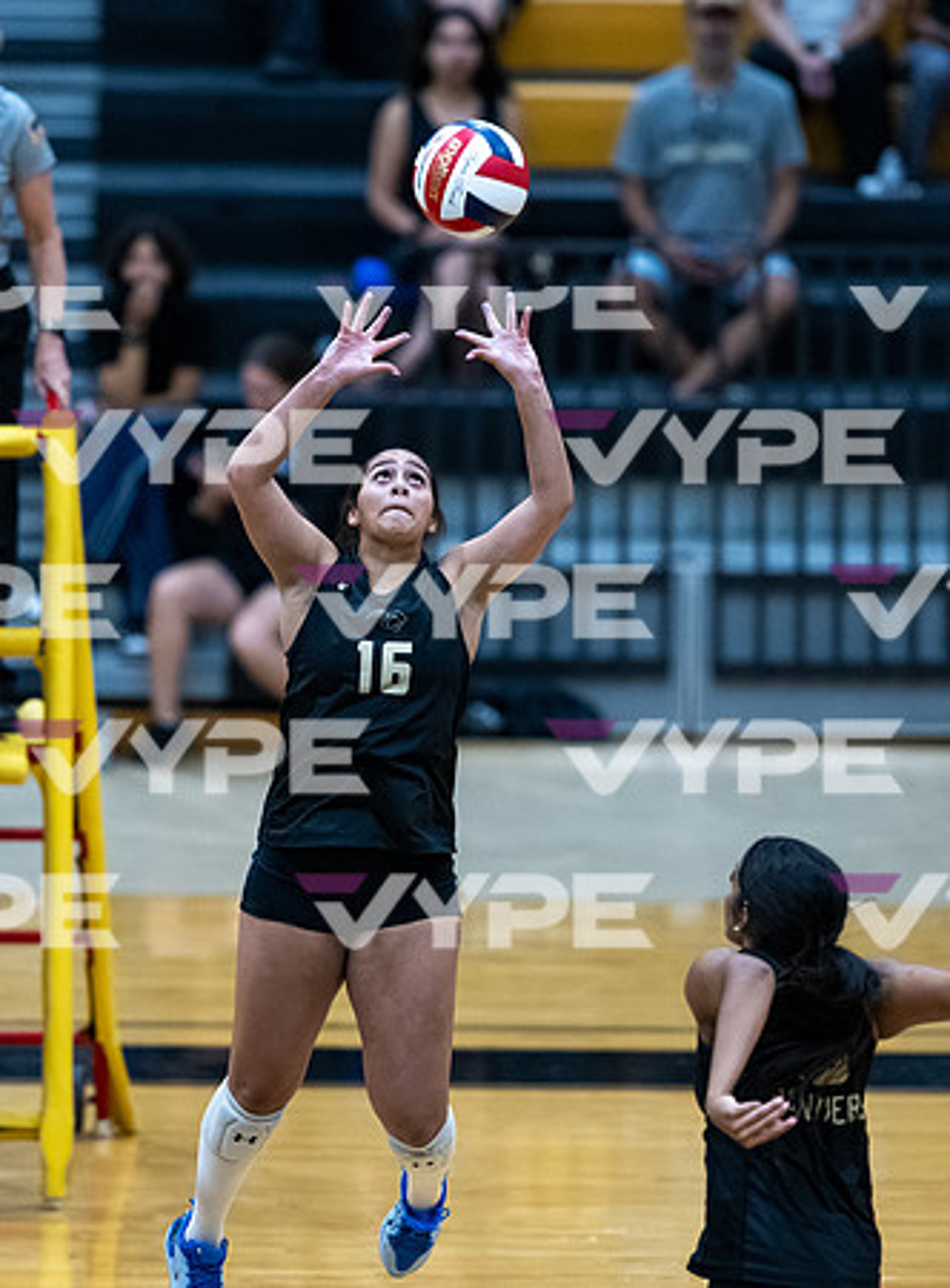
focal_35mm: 339
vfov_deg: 5.9
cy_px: 536
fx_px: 12528
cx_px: 376
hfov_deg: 4.3
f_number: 2
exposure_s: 1/1600
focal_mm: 200
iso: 3200
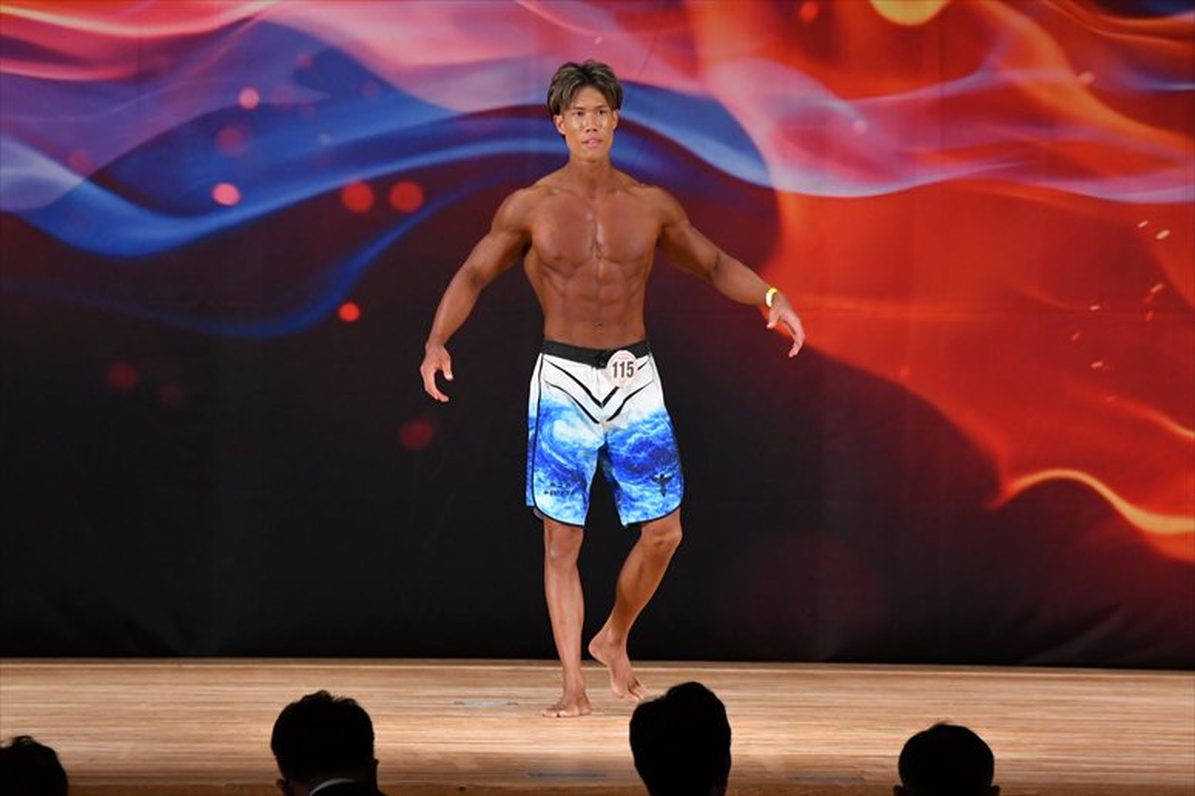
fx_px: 7465
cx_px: 598
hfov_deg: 9.2
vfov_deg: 6.1
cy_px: 398
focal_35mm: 225
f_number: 5.6
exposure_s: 1/400
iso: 3200
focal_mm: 150
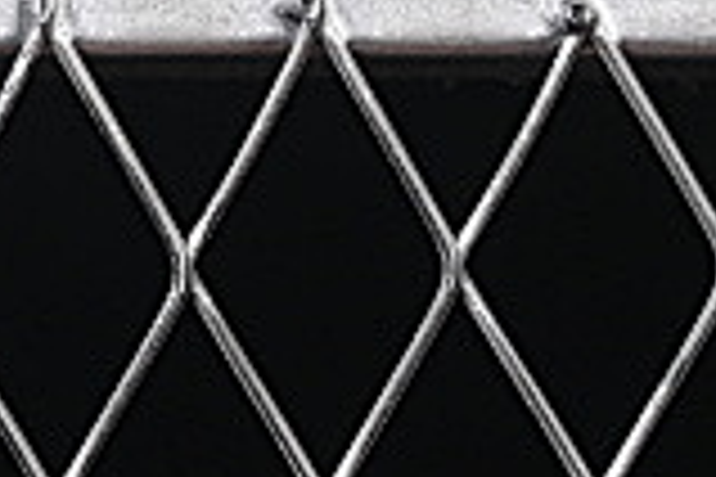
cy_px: -1125
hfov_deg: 3.9
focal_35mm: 509
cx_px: -1301
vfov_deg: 2.7
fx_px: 10123
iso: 160
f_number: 6.3
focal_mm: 50
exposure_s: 1/60
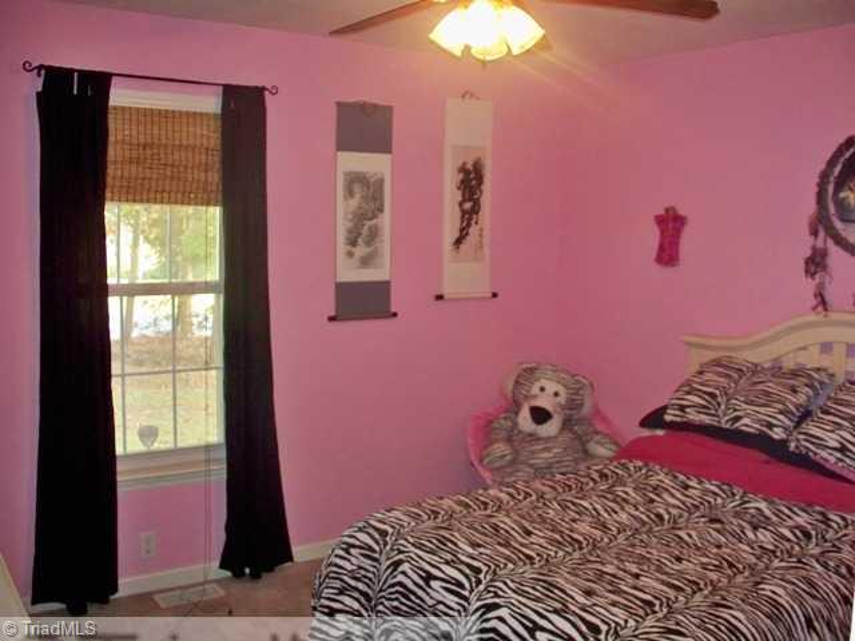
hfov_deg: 52.6
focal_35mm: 35
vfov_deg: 40.7
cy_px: 320
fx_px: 864
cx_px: 428
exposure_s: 1/30
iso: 200
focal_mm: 7.54
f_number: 2.8
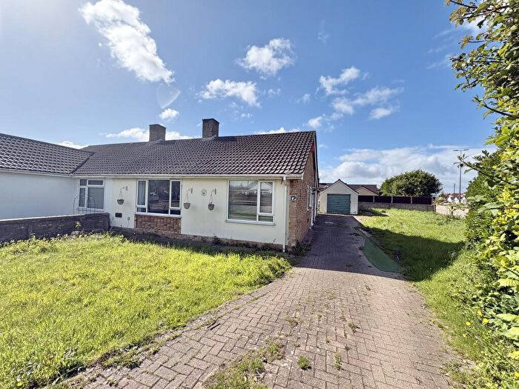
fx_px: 210
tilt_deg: +0.3
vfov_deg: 85.7
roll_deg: -1.7
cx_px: 260
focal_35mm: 14
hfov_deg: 102.1
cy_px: 194
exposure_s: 1/1832
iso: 64
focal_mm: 2.22
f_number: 2.2
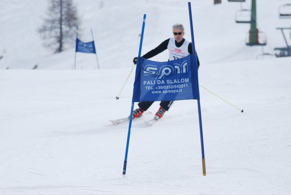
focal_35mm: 248
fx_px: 2003
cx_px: 146
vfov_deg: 5.6
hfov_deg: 8.3
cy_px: 98
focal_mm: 165
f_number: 5.3
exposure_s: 1/1000
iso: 100
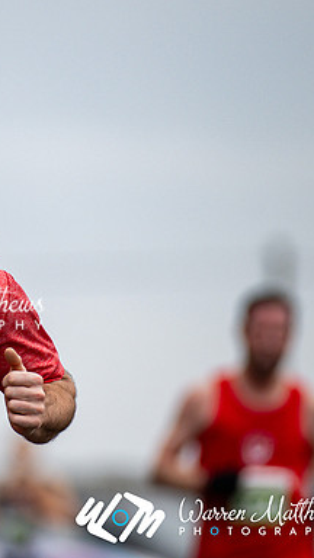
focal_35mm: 712
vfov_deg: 3.0
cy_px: 279
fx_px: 10539
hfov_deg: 1.7
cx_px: -54
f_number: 2.8
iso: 360
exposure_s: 1/1600
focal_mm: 300
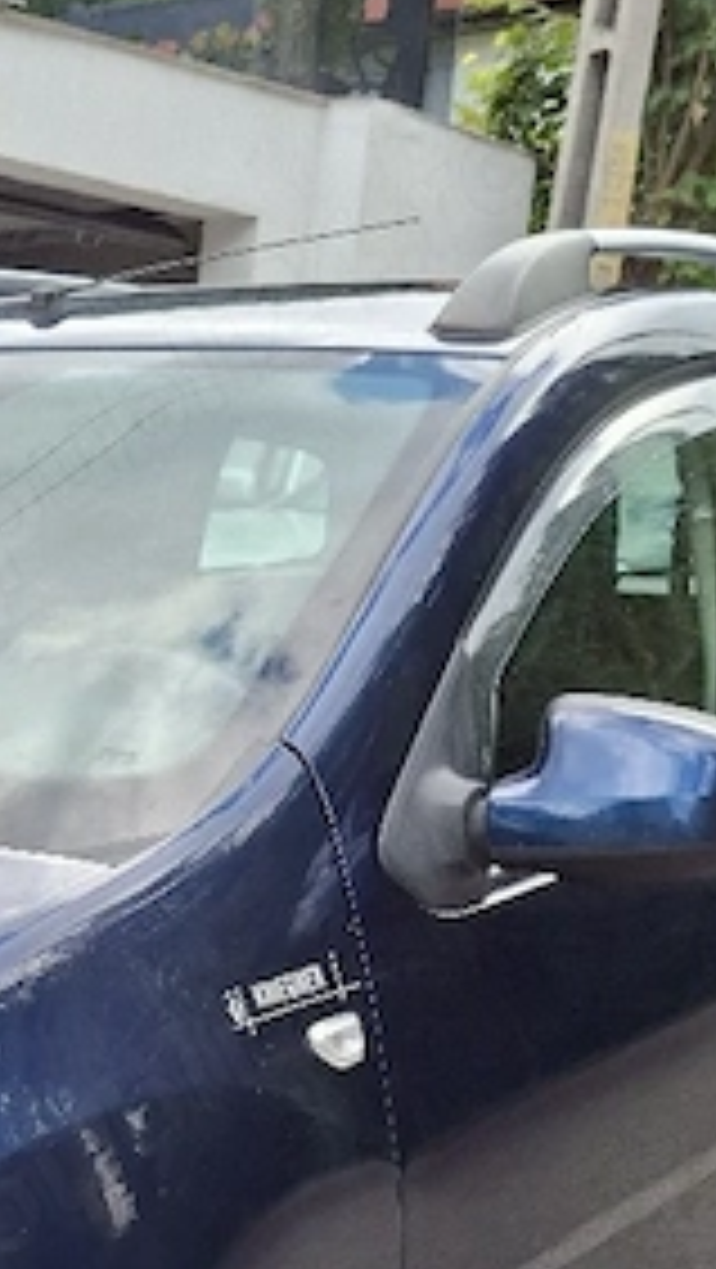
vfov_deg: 28.5
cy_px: 1152
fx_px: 2392
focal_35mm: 71
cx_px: -275
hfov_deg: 15.9
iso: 50
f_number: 1.8
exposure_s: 1/370
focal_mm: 5.54
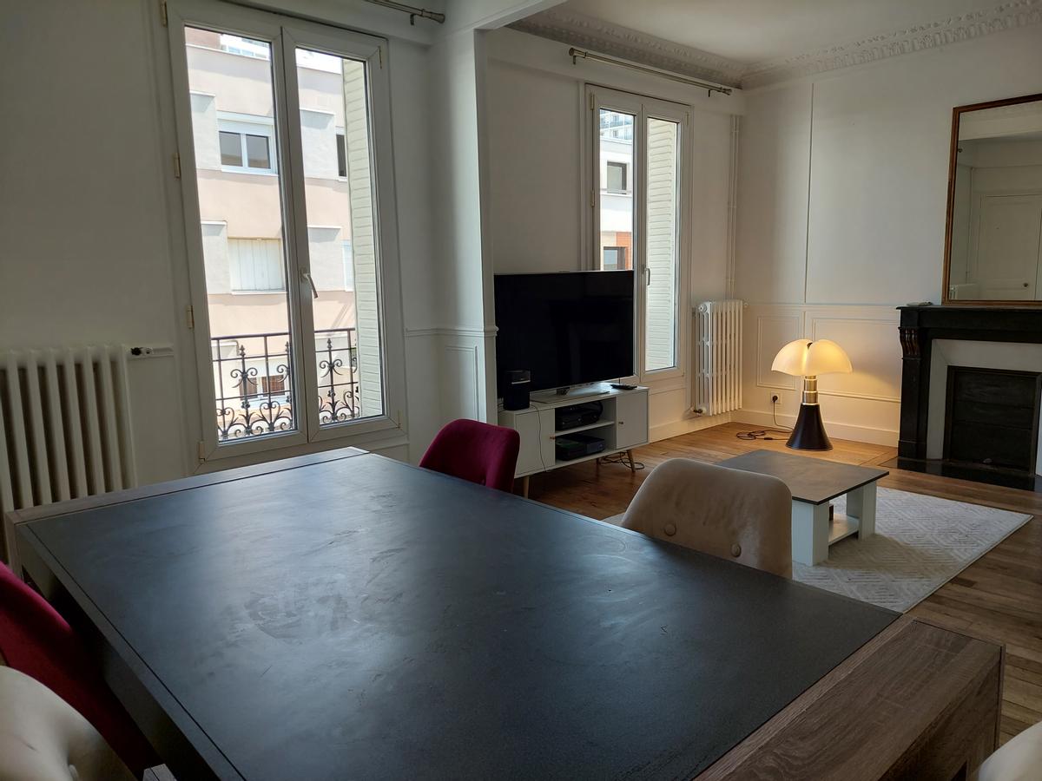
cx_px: 521
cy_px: 390
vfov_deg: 54.9
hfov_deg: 69.4
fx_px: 753
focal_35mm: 25
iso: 50
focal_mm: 5.23
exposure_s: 1/120
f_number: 1.8
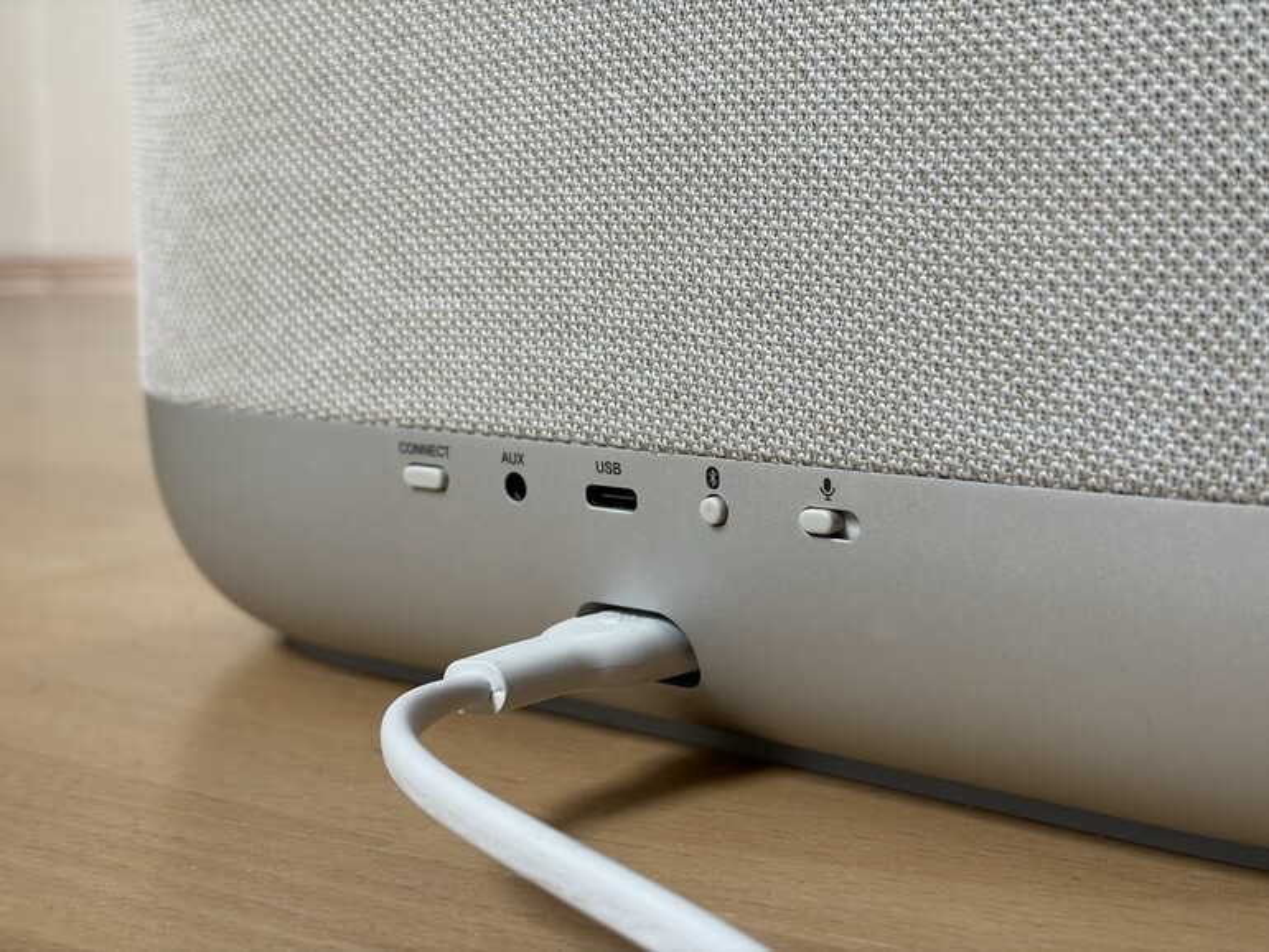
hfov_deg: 36.8
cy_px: 476
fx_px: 1907
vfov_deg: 28.0
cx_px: 634
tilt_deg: -7.3
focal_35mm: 52
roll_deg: +0.9
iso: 80
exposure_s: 1/60
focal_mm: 5.96
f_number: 1.6
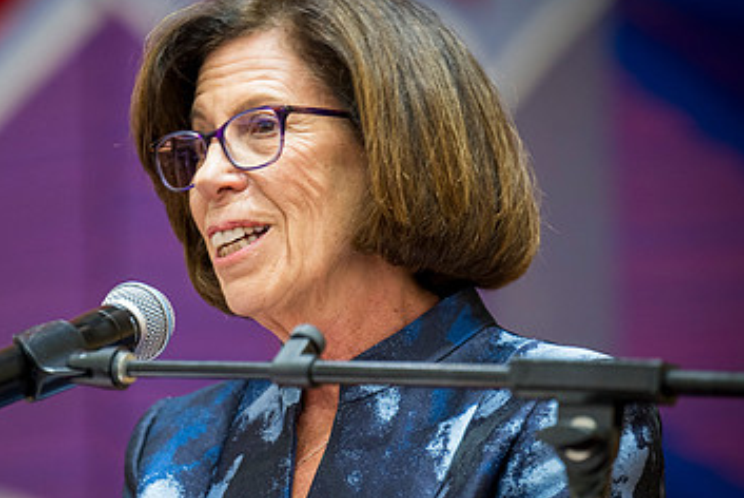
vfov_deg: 3.9
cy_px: 292
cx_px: 235
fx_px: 7342
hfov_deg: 5.8
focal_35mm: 355
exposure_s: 1/60
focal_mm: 200
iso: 800
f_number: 2.8
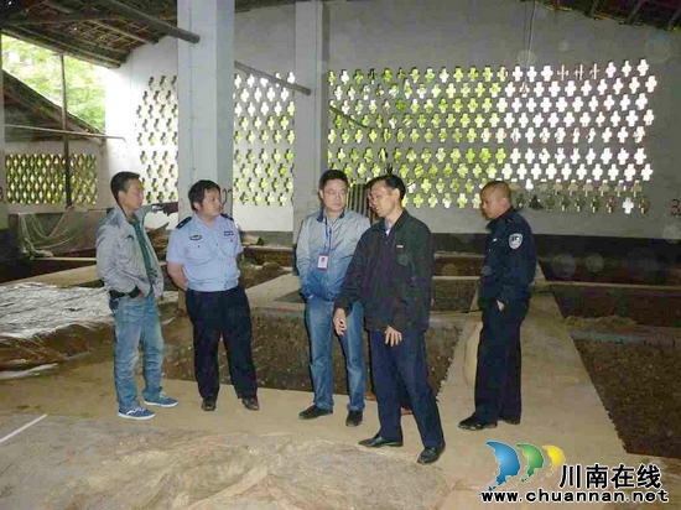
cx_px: 340
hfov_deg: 55.4
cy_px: 255
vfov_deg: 42.9
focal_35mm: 33
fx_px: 649
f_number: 2.8
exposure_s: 1/30
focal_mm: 5.5
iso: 500
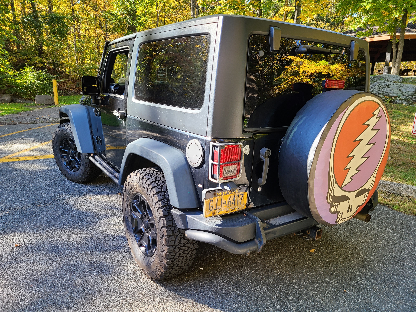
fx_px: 312
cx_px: 208
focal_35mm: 26
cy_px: 156
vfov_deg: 53.1
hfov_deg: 67.3
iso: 50
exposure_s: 1/120
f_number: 1.8
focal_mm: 5.4
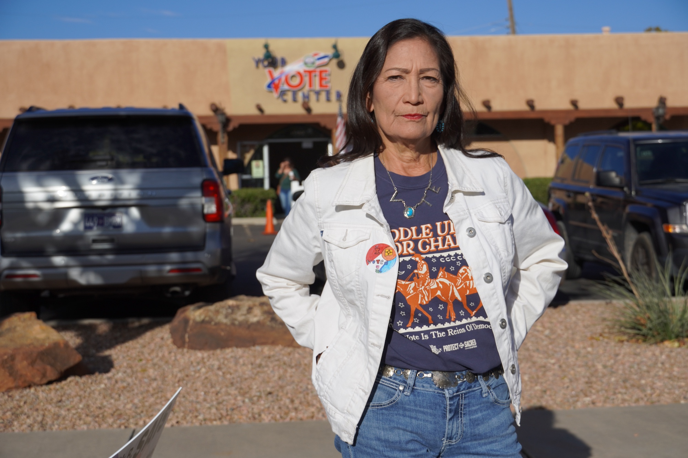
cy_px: 229
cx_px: 344
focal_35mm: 62
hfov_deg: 32.6
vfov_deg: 22.1
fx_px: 1175
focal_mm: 41
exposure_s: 1/1000
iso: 100
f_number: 6.3
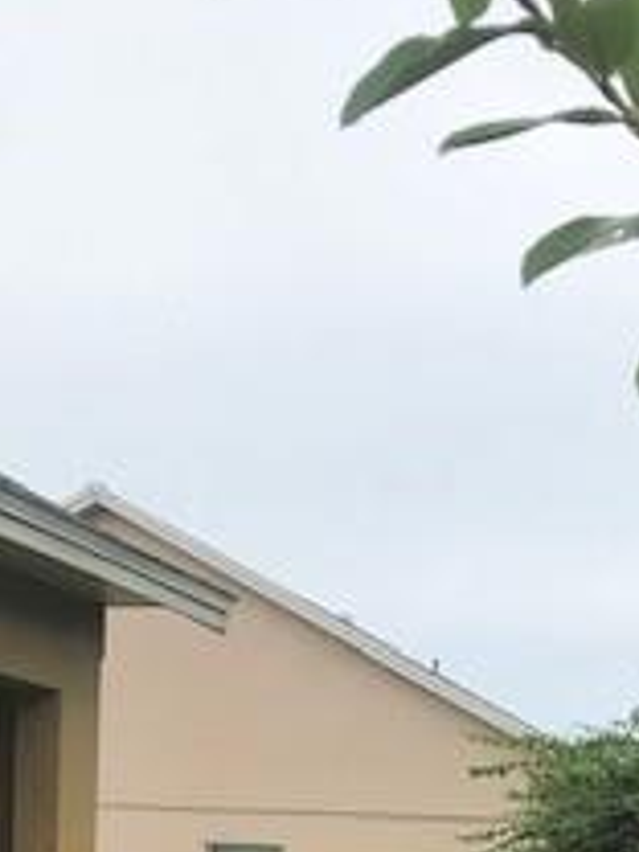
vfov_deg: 20.5
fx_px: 2117
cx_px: 389
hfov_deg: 17.1
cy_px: 1147
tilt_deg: -5.2
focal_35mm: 86
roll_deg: -1.3
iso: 20
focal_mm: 3.99
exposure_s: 1/1742
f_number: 1.8
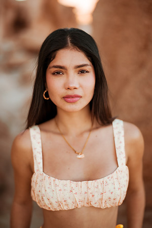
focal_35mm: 58
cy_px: 114
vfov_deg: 34.5
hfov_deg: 23.4
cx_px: 76
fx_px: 367
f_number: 1.4
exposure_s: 1/800
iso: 100
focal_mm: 58
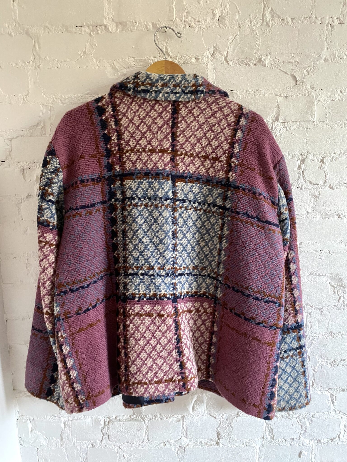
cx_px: 174
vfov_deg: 67.3
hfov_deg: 53.1
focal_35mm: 26
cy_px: 231
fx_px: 348
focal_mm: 4.25
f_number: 1.8
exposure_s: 1/34
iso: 640
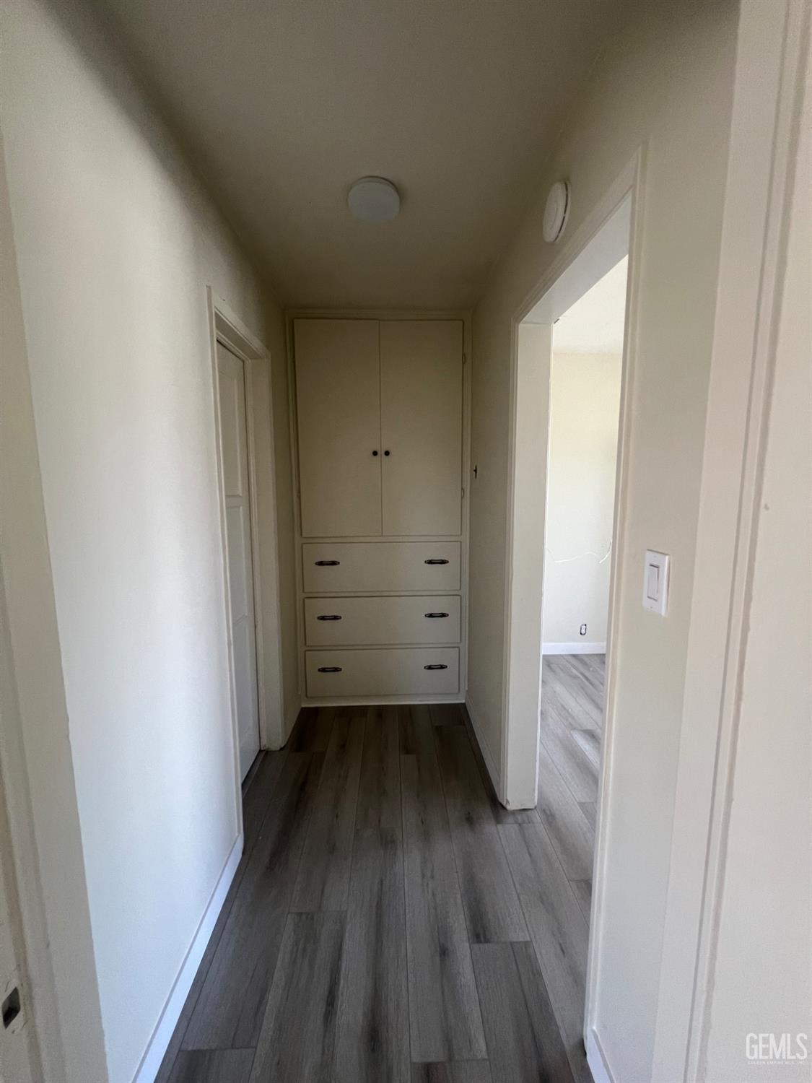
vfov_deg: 106.2
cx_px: 406
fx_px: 407
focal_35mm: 13
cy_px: 542
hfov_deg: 89.9
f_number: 1.8
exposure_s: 1/91
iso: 250
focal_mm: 1.57
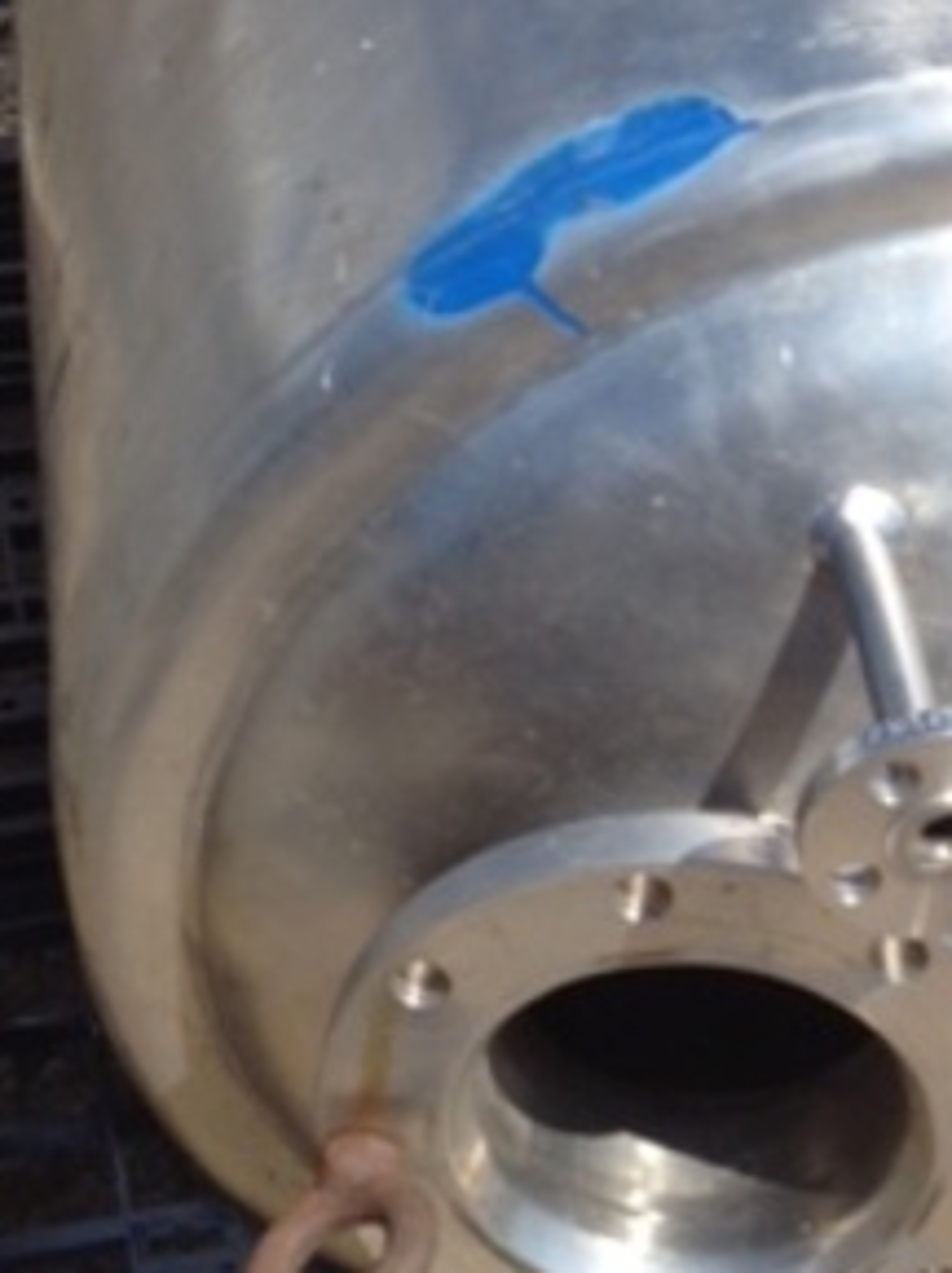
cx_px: 798
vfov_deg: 20.1
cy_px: 335
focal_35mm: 97
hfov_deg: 15.1
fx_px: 3565
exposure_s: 1/1783
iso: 50
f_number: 2.4
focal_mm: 4.28
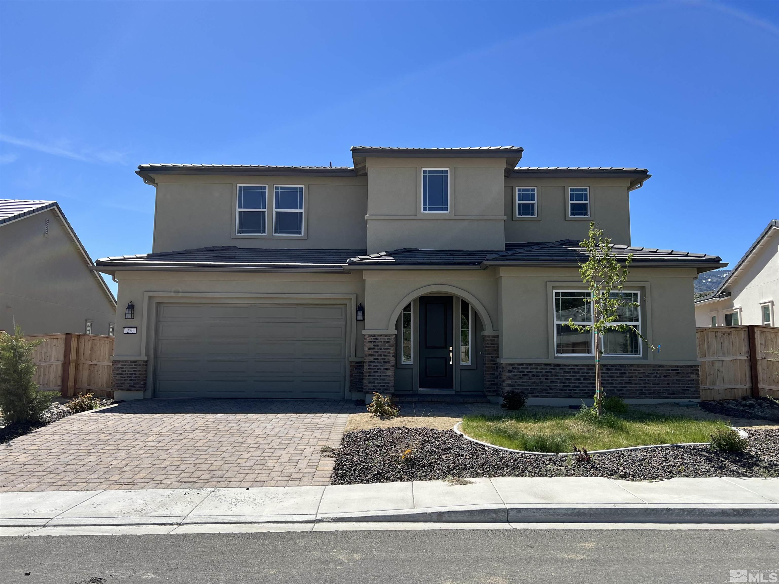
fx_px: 585
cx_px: 390
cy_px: 292
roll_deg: +0.1
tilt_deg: +6.2
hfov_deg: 67.3
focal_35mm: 26
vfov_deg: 53.1
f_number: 1.5
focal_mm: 5.7
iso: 50
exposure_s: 1/3831
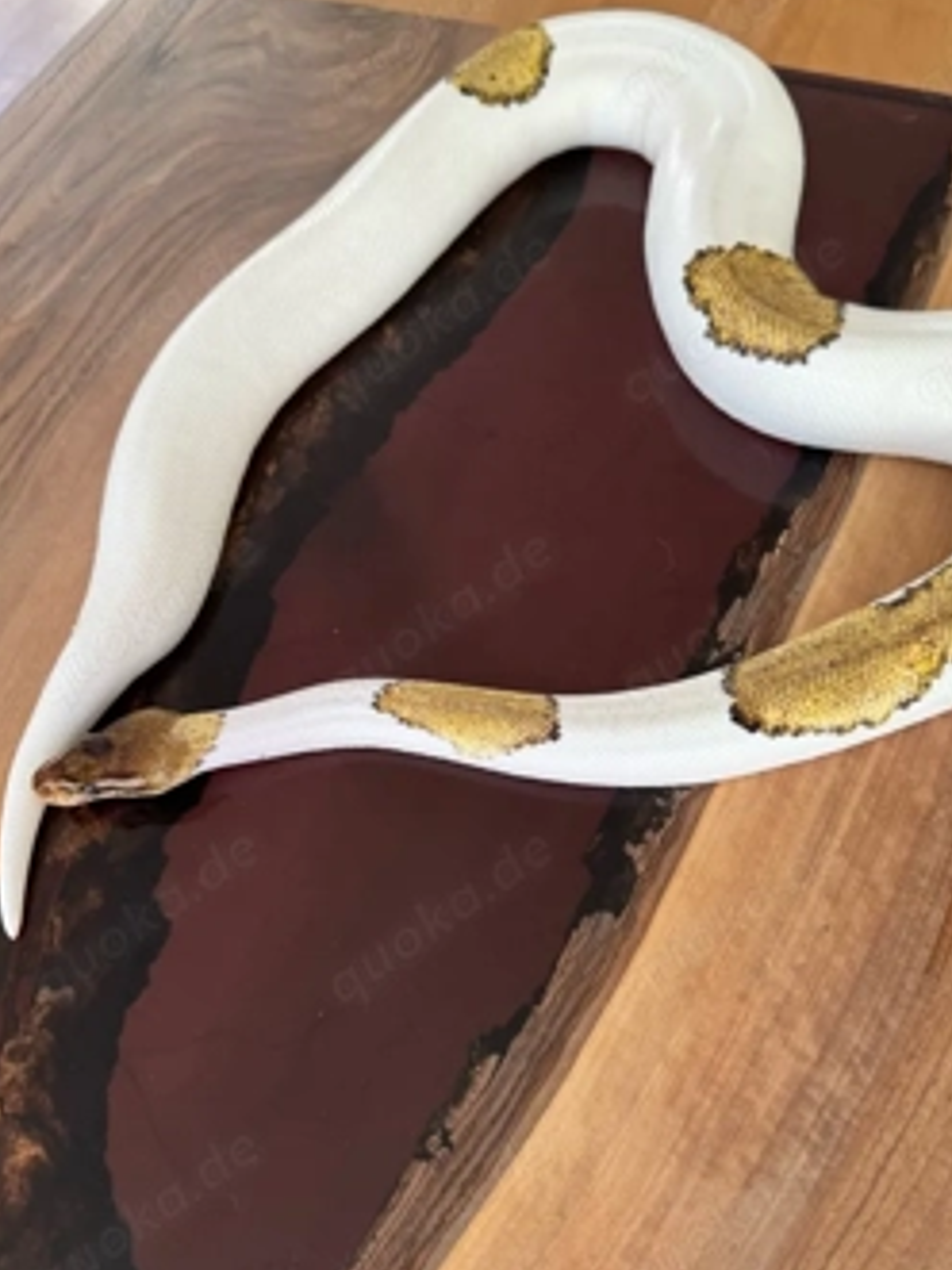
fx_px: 1064
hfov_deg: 48.1
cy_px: 660
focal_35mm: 29
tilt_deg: -58.7
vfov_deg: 61.7
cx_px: 522
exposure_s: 1/121
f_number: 1.78
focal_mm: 6.76
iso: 100
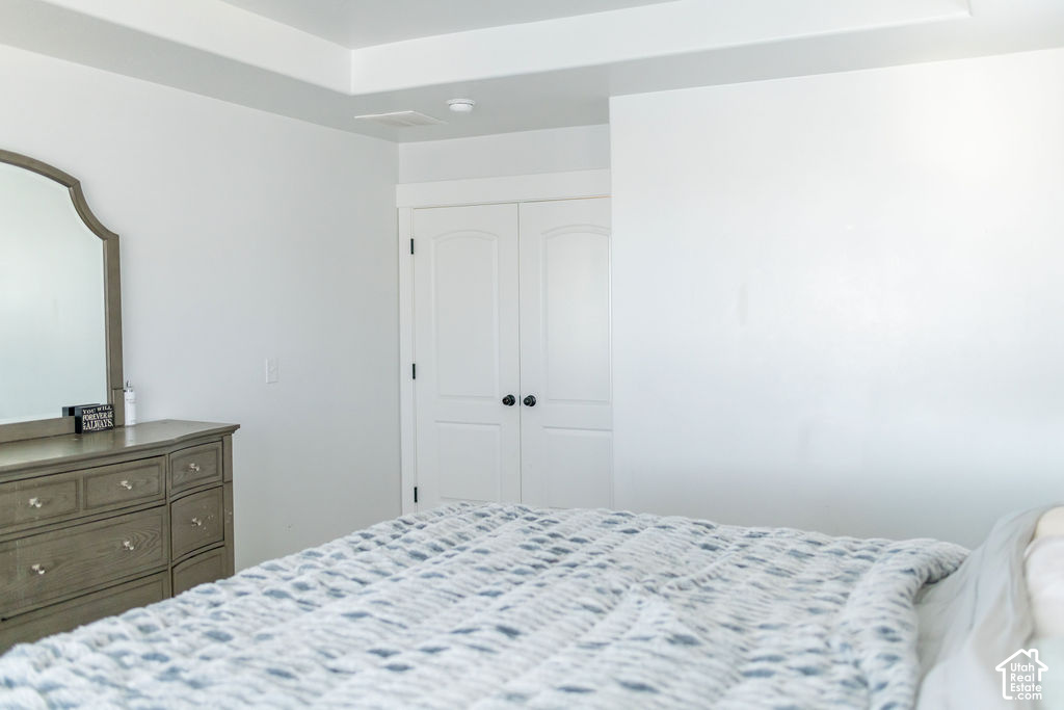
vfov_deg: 37.9
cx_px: 532
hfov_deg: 54.4
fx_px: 1035
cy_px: 355
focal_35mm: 35
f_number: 2.5
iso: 640
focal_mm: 35
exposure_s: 1/200
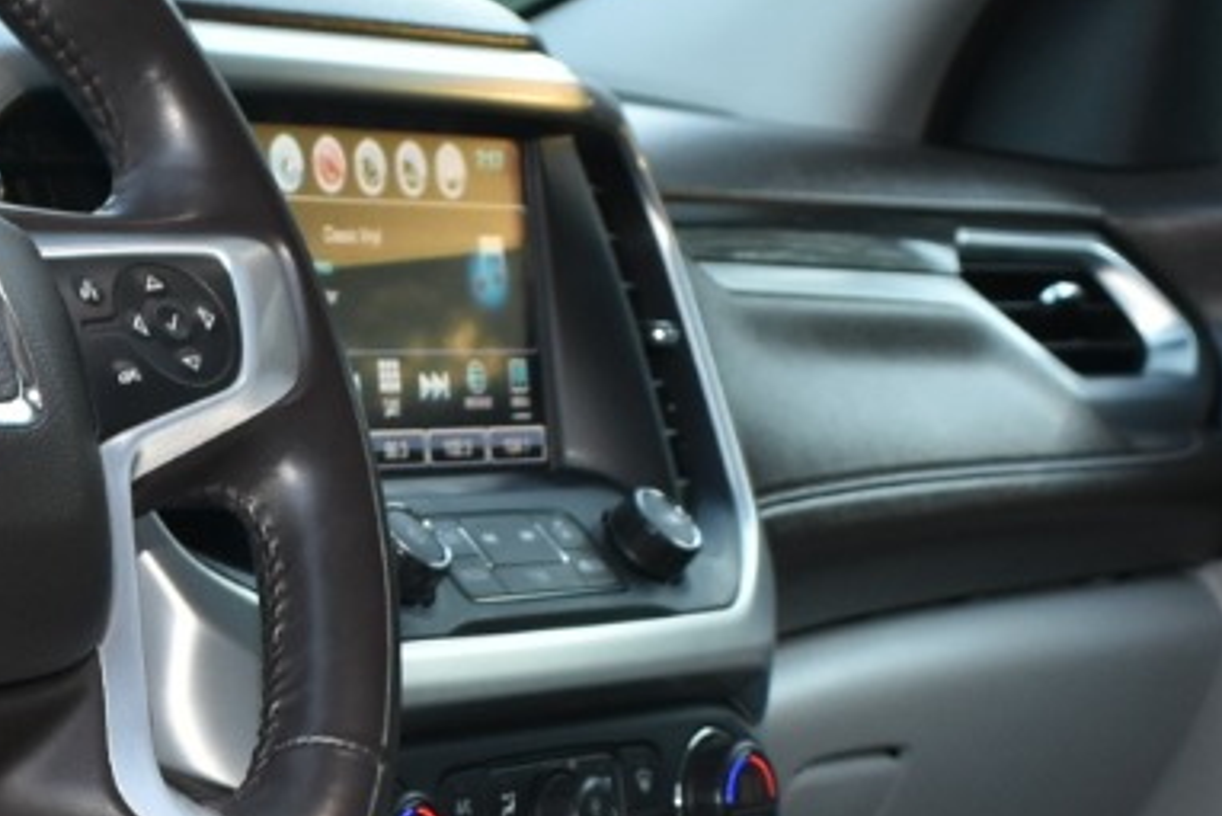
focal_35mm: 127
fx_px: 4312
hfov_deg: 15.7
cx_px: -123
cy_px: 970
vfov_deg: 10.6
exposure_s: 1/100
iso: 800
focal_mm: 20
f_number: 5
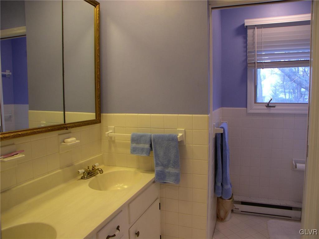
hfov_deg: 49.0
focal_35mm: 38
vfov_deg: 37.7
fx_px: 350
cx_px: 160
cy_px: 120
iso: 100
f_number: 2.8
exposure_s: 1/5.6
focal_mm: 8
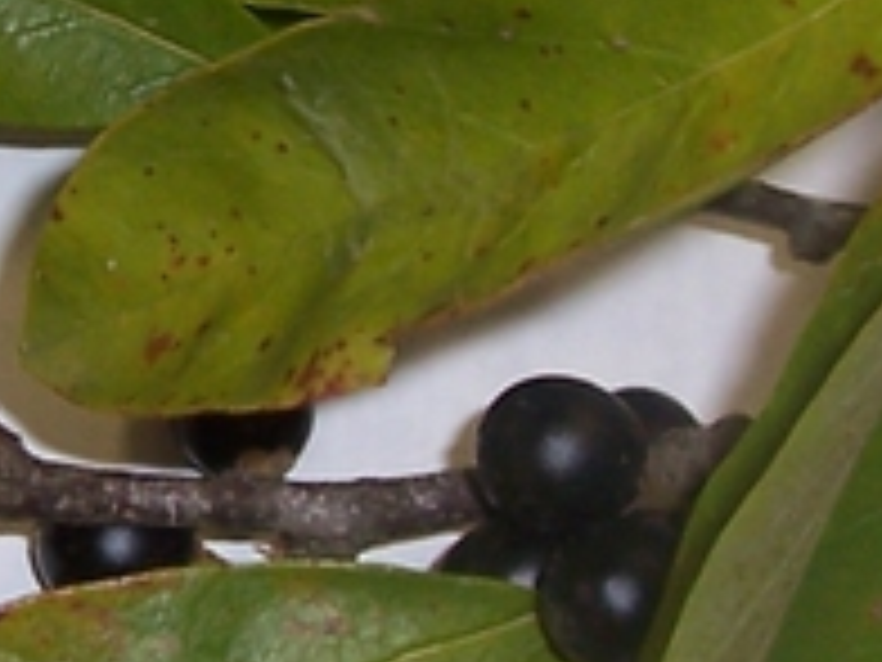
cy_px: 212
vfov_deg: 8.3
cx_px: -81
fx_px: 4535
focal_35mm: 178
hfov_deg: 11.0
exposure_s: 1/60
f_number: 2.7
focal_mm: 5.6
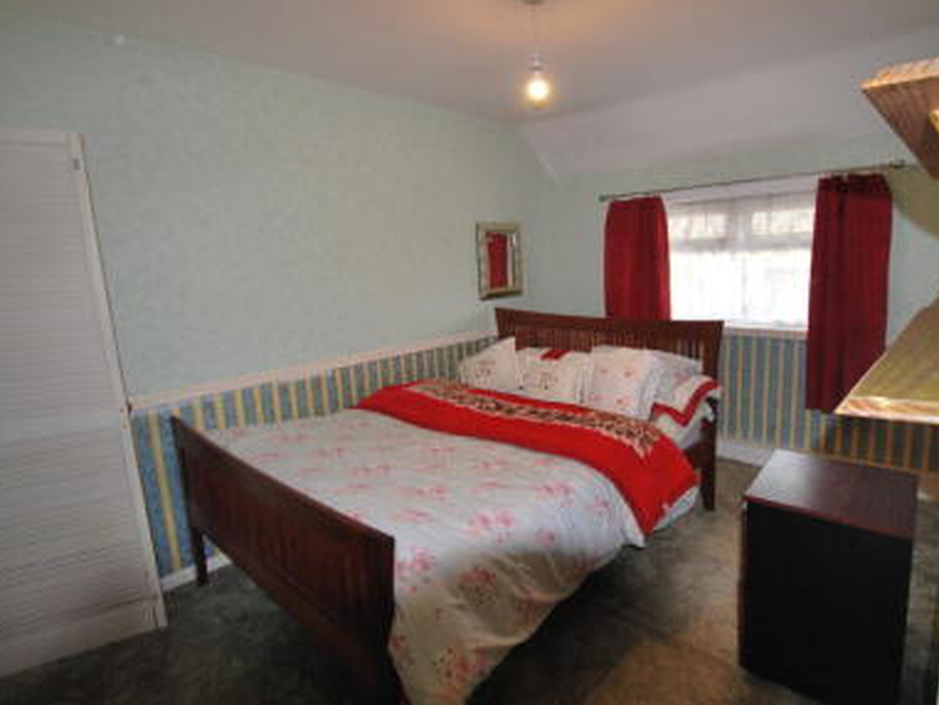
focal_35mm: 18
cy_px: 327
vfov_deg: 71.5
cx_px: 530
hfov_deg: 87.3
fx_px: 488
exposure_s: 1/60
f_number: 3.5
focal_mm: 10
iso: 200
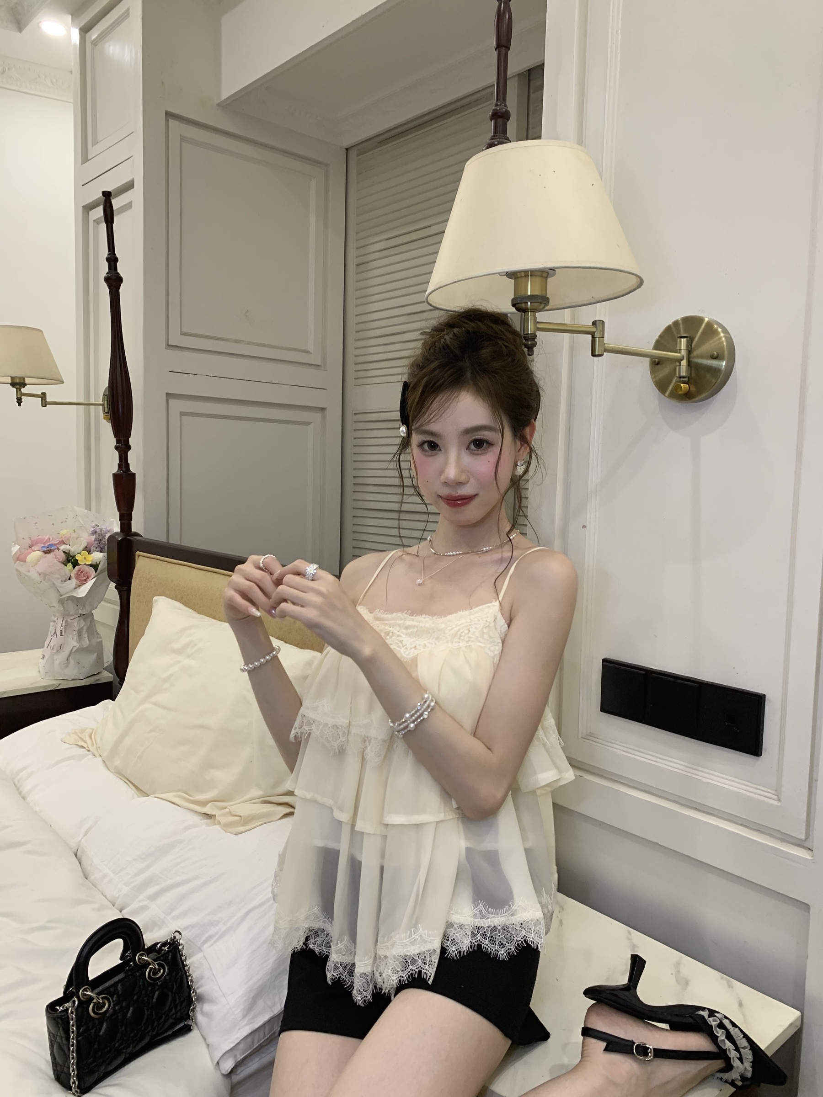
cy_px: 548
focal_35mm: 26
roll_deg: -1.5
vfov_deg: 67.3
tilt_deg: -3.6
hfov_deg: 53.1
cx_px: 412
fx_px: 824
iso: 80
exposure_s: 1/50
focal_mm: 4.25
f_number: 1.8
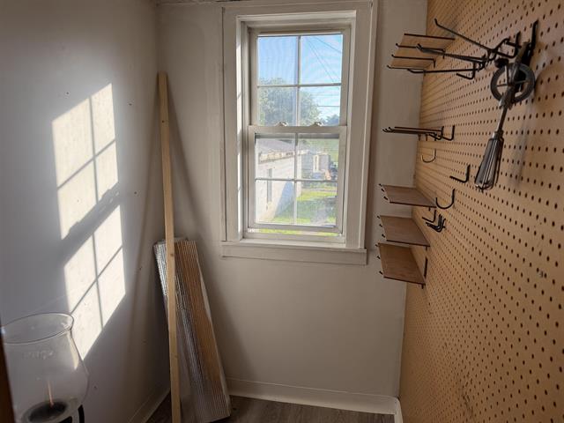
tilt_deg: -9.6
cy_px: 212
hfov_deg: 71.6
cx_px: 282
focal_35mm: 24
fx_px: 391
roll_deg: +0.6
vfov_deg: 56.8
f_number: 1.78
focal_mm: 6.76
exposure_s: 1/617
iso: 80
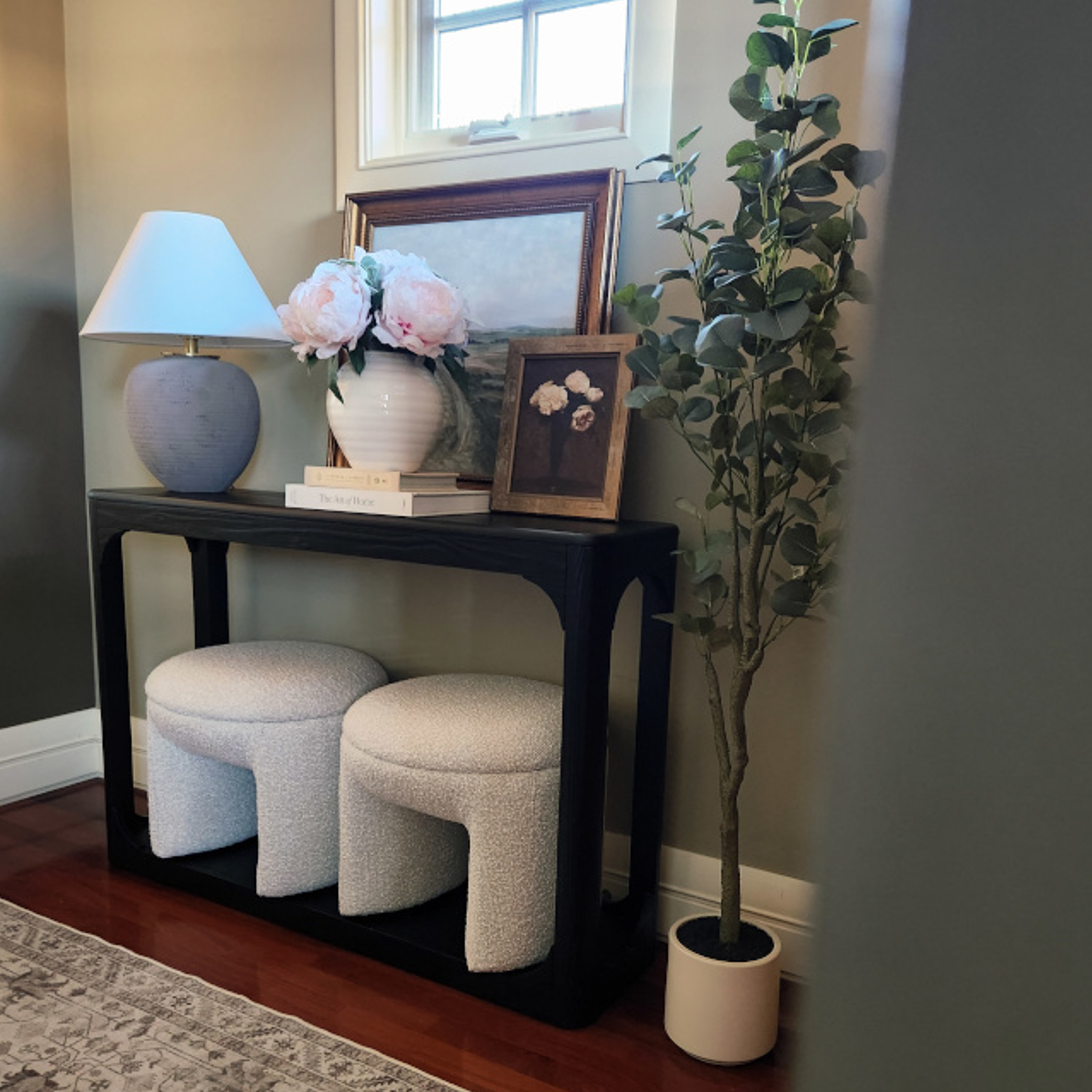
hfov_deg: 57.3
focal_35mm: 28
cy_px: 634
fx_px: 999
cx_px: 555
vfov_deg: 57.0
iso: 640
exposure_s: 1/24
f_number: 1.8
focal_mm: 5.4
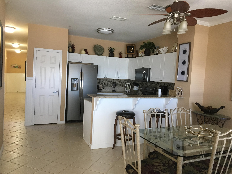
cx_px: 116
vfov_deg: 48.2
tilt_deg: -3.4
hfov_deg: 61.7
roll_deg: -3.3
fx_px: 194
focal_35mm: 29
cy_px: 87
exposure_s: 1/30
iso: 125
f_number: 2.2
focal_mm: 4.15
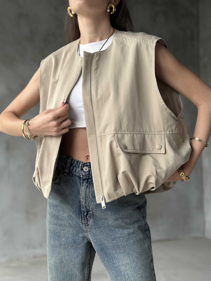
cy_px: 140
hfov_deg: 30.3
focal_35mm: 48
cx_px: 106
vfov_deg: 39.7
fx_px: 390
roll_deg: +0.0
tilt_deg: +0.1
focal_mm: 6.86
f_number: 1.78
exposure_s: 1/60
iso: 320
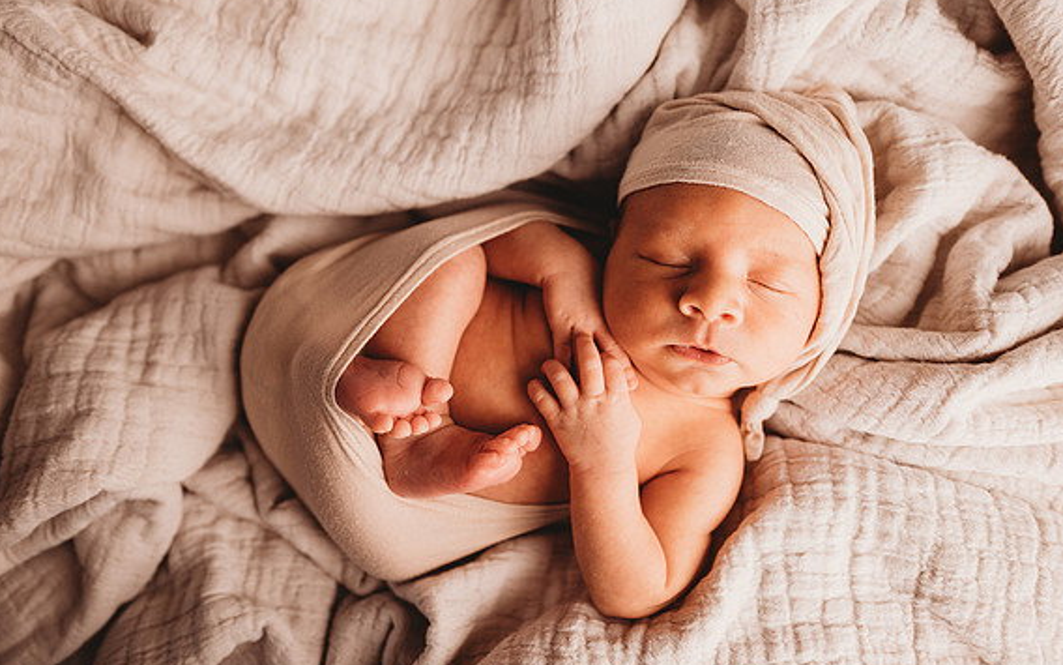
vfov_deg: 49.3
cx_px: 532
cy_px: 319
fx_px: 724
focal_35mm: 25
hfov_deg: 72.5
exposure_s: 1/160
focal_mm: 24
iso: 100
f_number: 2.5
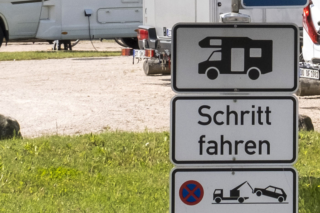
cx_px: 215
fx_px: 2159
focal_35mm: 243
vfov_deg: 5.6
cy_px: -132
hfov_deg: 8.5
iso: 320
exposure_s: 1/250
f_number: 13
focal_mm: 30.2
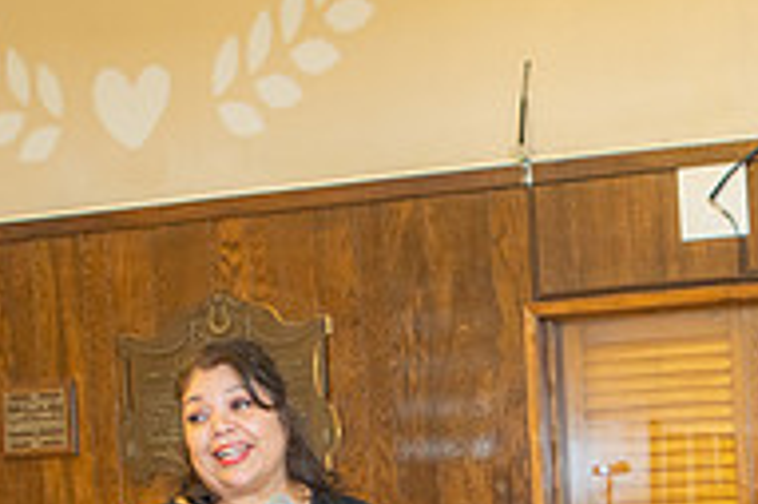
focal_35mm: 119
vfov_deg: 11.3
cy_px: 581
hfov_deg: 16.7
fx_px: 2503
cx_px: 835
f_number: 2.8
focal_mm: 32
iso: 800
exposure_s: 1/100
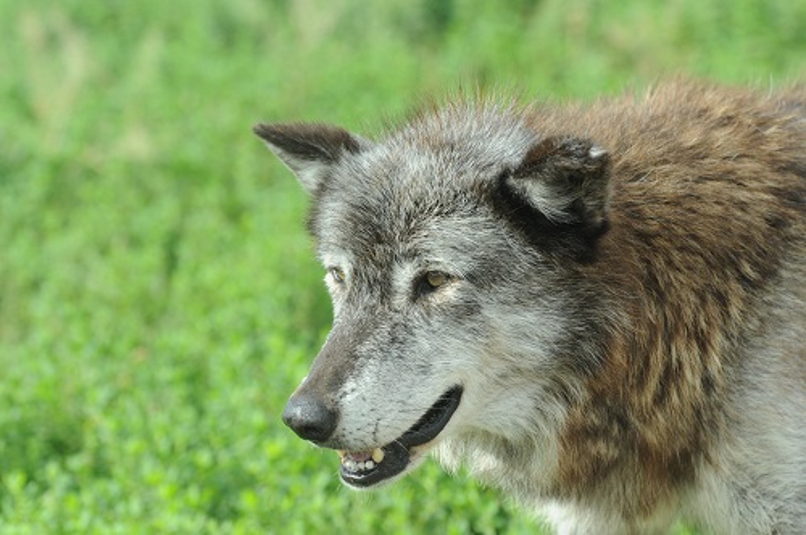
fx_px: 6037
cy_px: 268
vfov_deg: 5.1
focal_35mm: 270
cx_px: 403
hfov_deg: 7.6
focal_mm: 270
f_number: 9
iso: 1000
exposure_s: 1/500
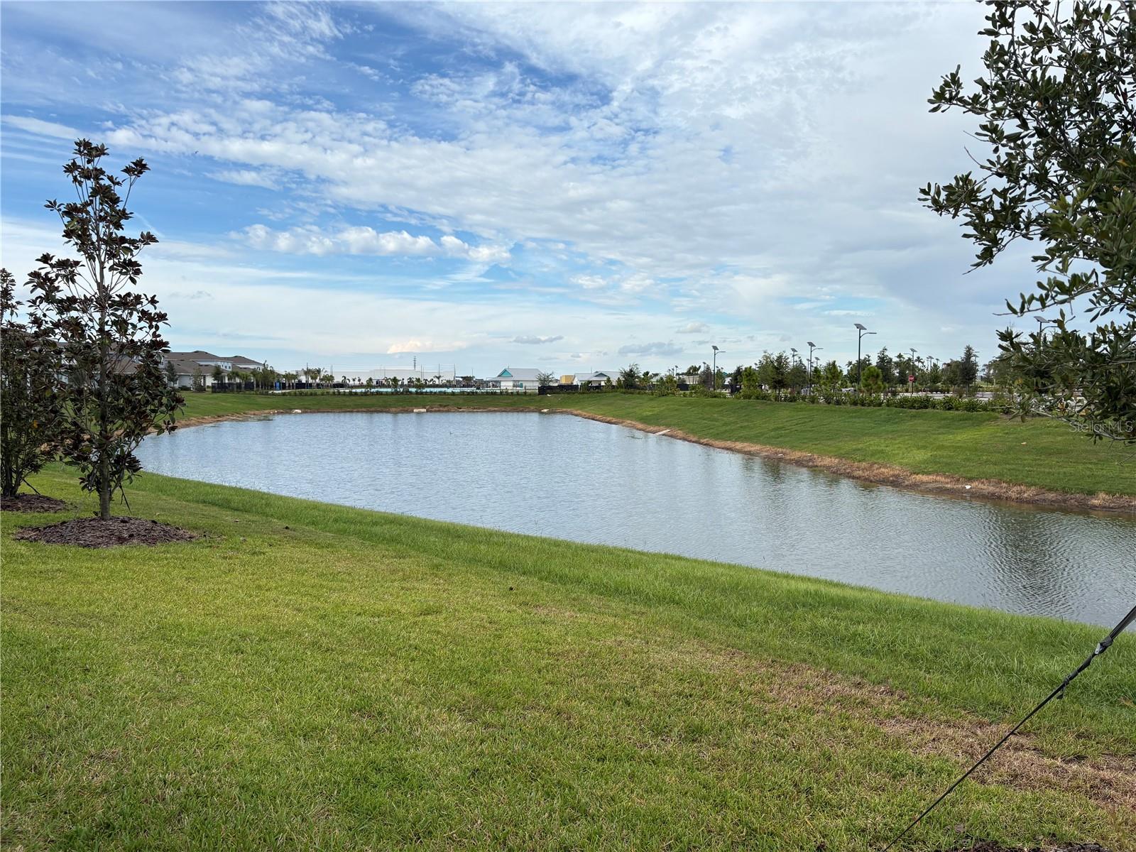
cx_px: 568
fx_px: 853
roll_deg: -0.4
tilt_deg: -1.8
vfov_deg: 53.1
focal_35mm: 26
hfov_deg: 67.3
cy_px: 426
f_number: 1.6
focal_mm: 5.96
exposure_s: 1/3279
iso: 50
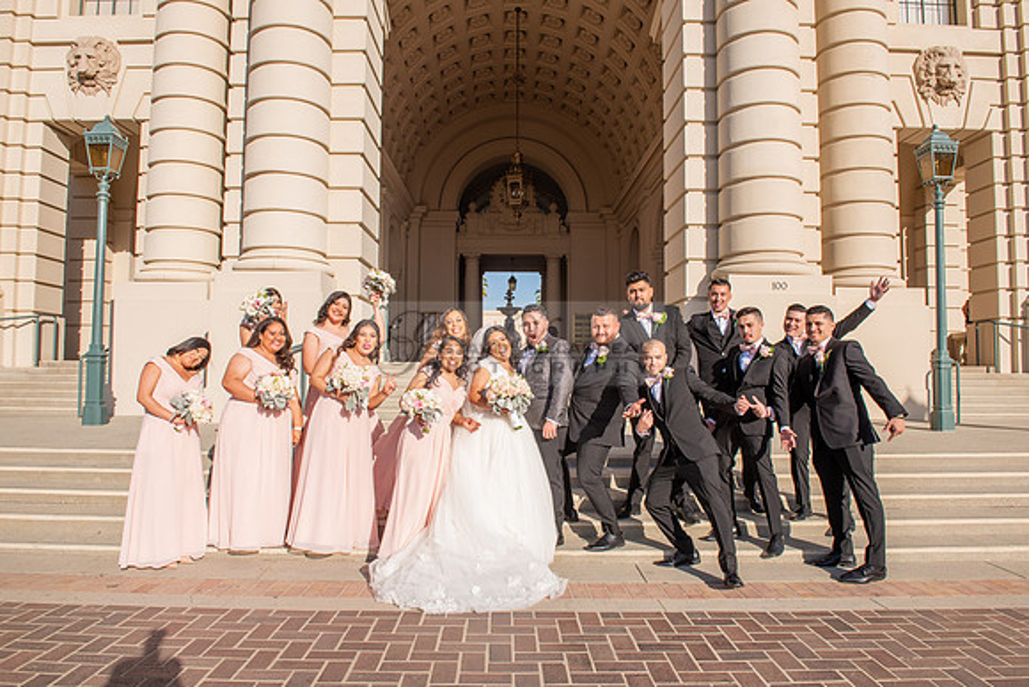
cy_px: 344
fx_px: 686
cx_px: 514
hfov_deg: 73.7
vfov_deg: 53.2
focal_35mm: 24
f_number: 10
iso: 100
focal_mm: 24
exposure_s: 1/200
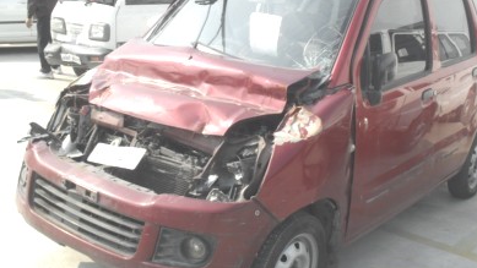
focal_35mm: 47
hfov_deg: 43.6
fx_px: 595
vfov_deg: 25.4
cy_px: 100
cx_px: 272
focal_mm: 6.3
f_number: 8.4
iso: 100
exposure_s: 1/180
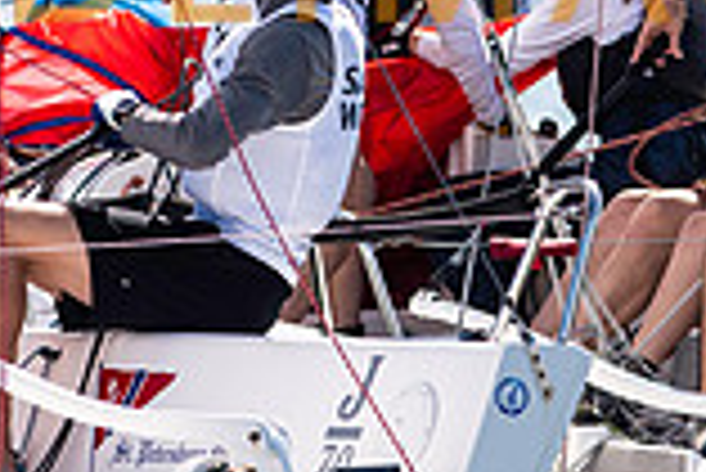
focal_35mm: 1662
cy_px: -70
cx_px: 324
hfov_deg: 1.2
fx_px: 32623
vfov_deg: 0.8
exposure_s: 1/2500
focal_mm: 300
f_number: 5
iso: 200
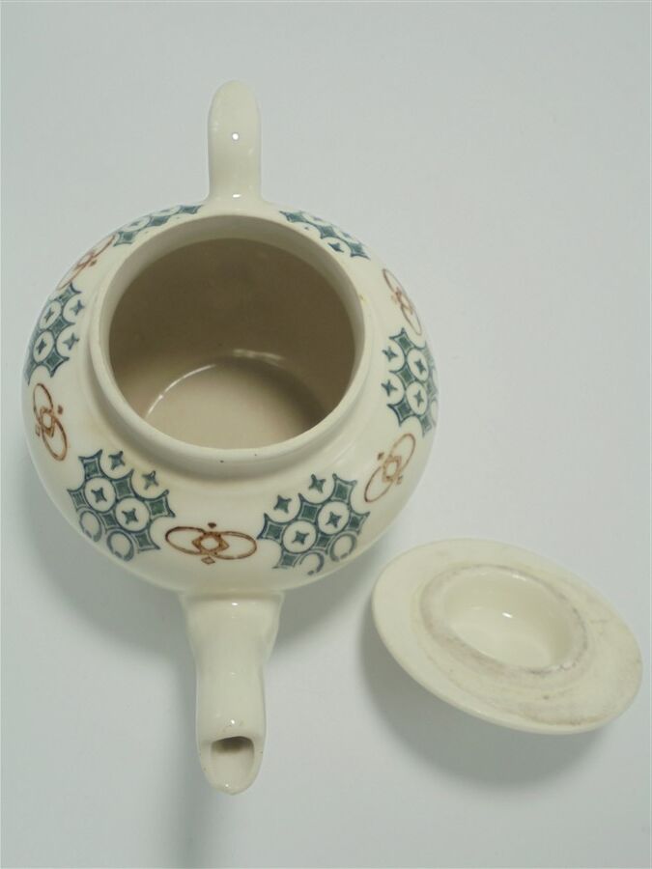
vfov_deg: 54.0
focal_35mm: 34
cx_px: 326
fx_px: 854
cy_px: 434
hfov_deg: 41.8
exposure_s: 1/100
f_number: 4
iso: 100
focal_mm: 6.1
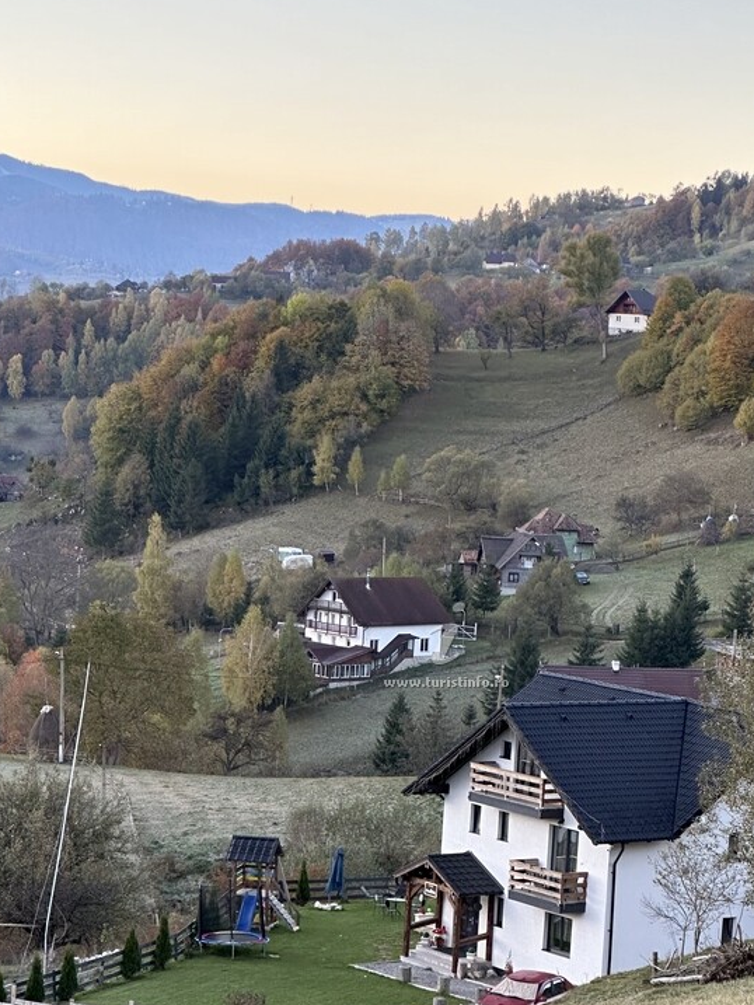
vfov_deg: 17.9
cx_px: 433
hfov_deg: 13.5
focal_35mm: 110
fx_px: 3194
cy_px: 629
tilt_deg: -5.9
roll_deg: -3.5
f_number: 2.8
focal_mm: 9
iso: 80
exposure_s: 1/99
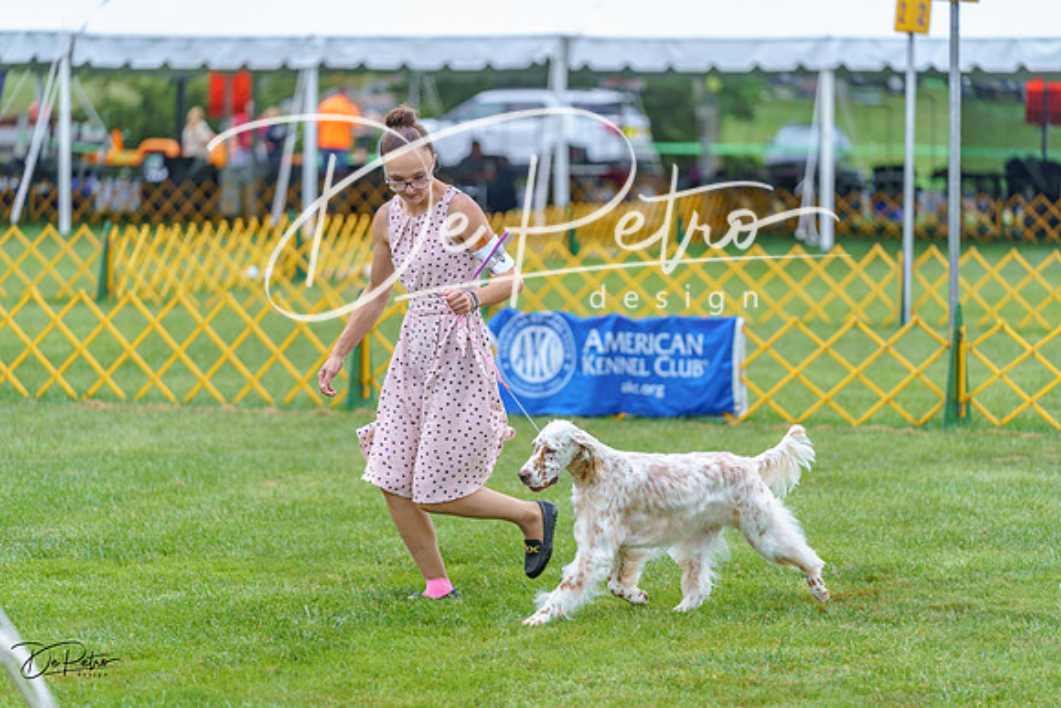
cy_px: 354
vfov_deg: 10.0
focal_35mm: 137
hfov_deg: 15.0
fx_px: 4038
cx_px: 530
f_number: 2.8
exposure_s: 1/640
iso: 640
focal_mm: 137
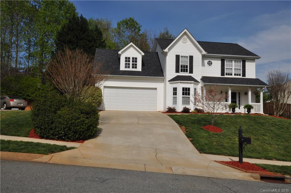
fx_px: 242
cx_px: 146
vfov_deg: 43.5
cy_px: 96
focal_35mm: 30
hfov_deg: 62.0
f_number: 22
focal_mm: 20
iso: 400
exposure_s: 1/200
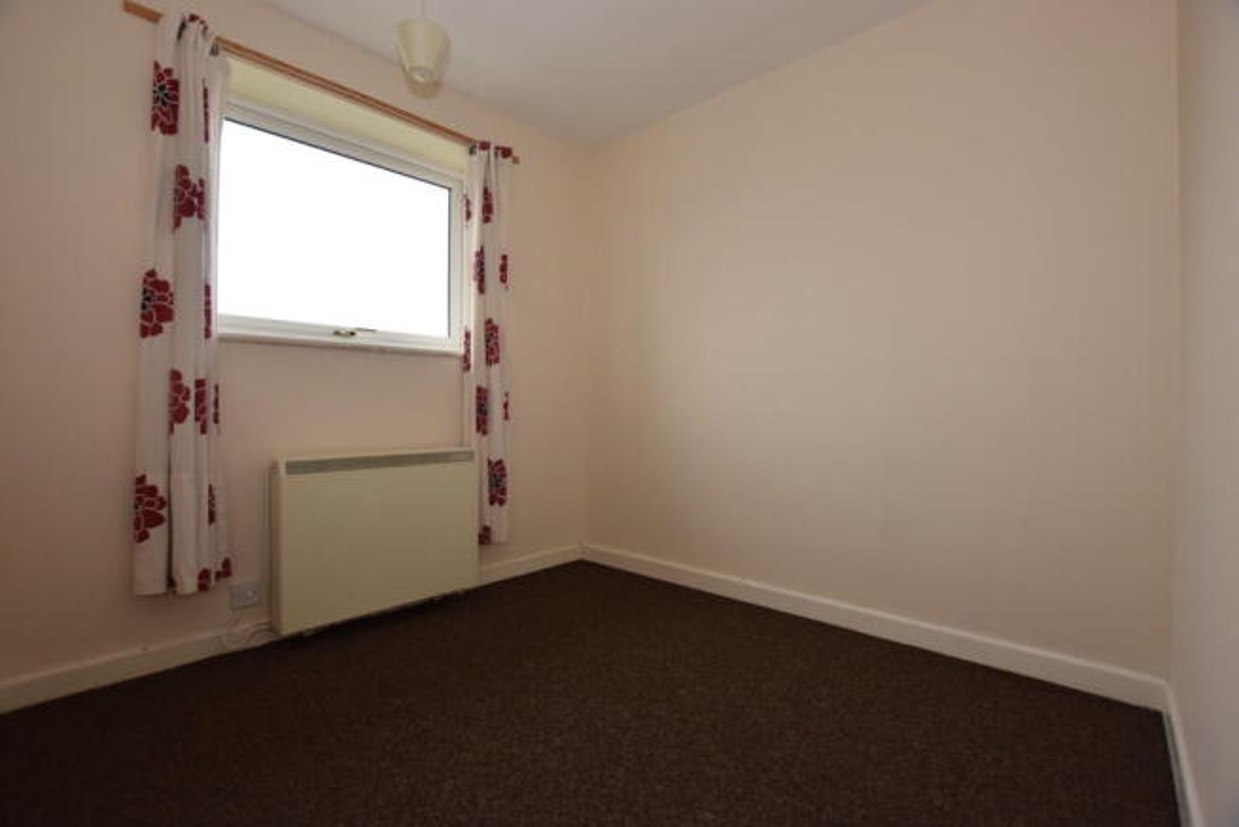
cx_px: 620
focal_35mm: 15
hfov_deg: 100.4
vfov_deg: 77.4
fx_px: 516
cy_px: 414
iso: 800
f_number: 4.5
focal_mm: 10
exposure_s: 1/80
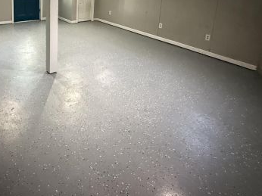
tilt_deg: -9.2
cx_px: 75
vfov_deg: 45.4
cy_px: 12
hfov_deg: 62.6
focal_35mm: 27
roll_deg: +0.0
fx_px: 204
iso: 1250
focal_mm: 2.22
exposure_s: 1/60
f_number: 2.2
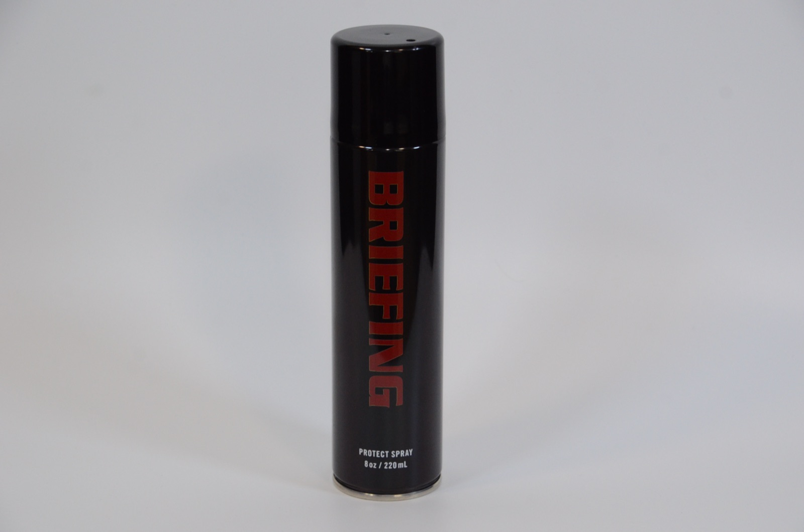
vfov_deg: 14.0
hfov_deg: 21.0
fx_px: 2173
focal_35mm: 98
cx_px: 402
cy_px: 266
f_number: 8
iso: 1600
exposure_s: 1/125
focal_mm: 65
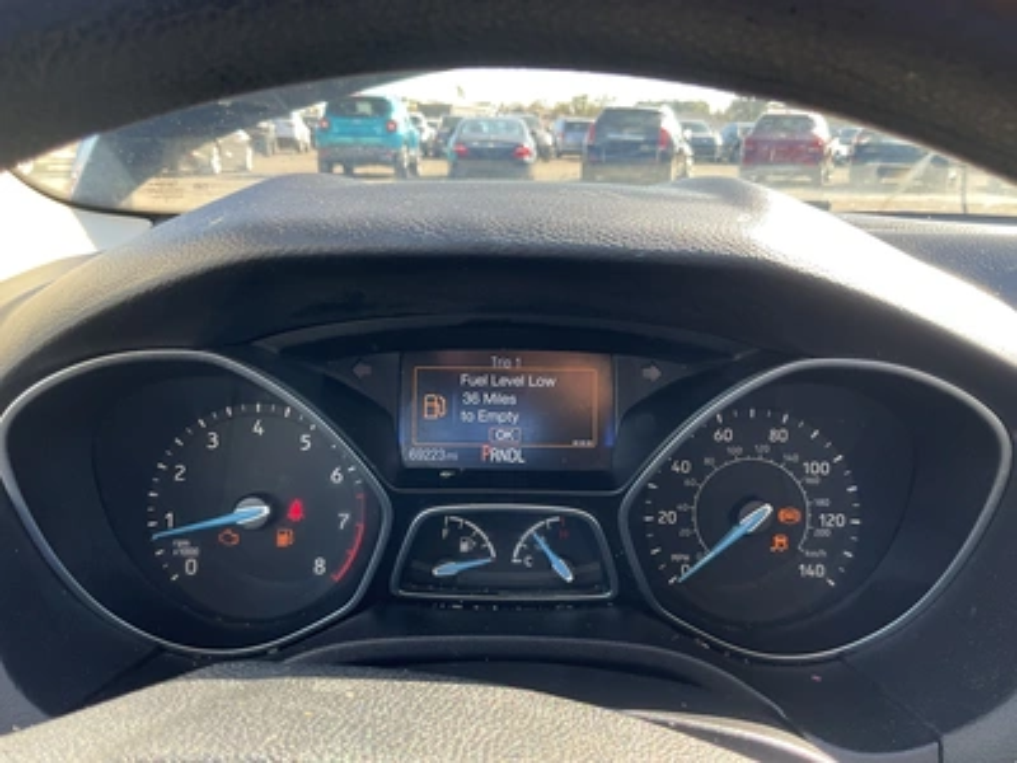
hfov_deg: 61.7
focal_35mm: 29
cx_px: 508
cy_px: 382
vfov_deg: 48.2
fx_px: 852
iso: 25
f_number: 1.8
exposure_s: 1/122
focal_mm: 3
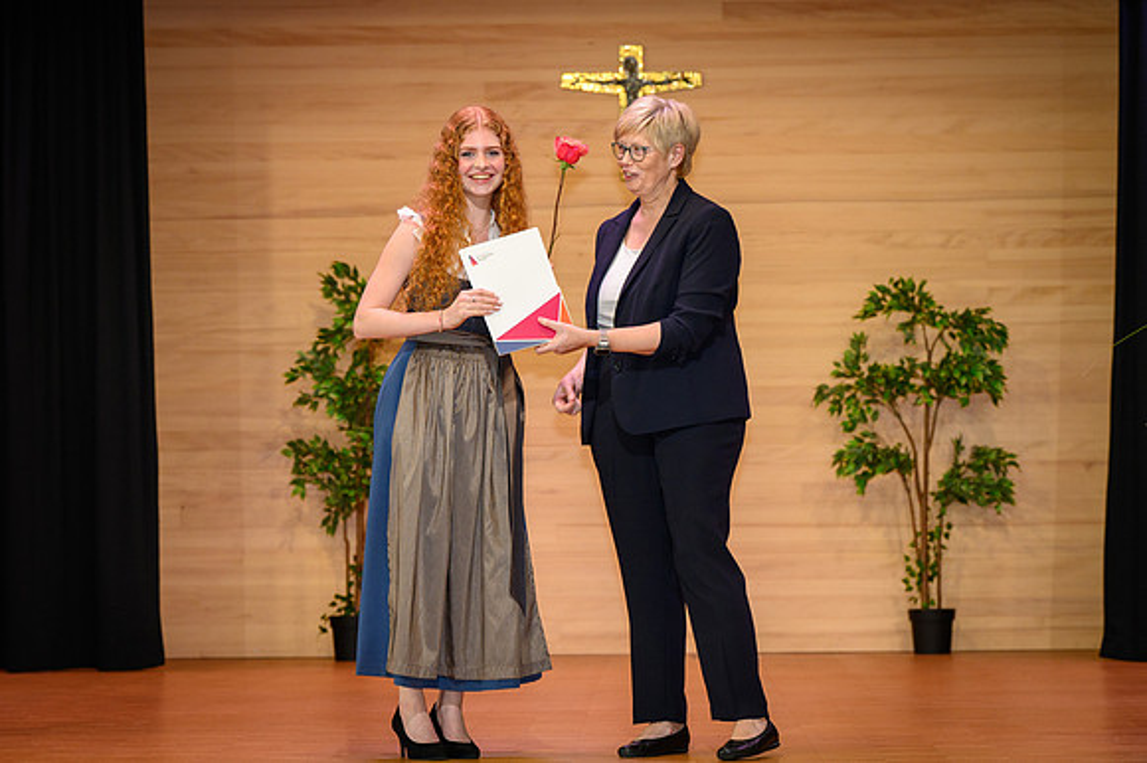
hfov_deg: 15.7
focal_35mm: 131
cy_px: 312
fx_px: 4170
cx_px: 533
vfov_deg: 10.5
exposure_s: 1/200
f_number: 5
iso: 2000
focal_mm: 110
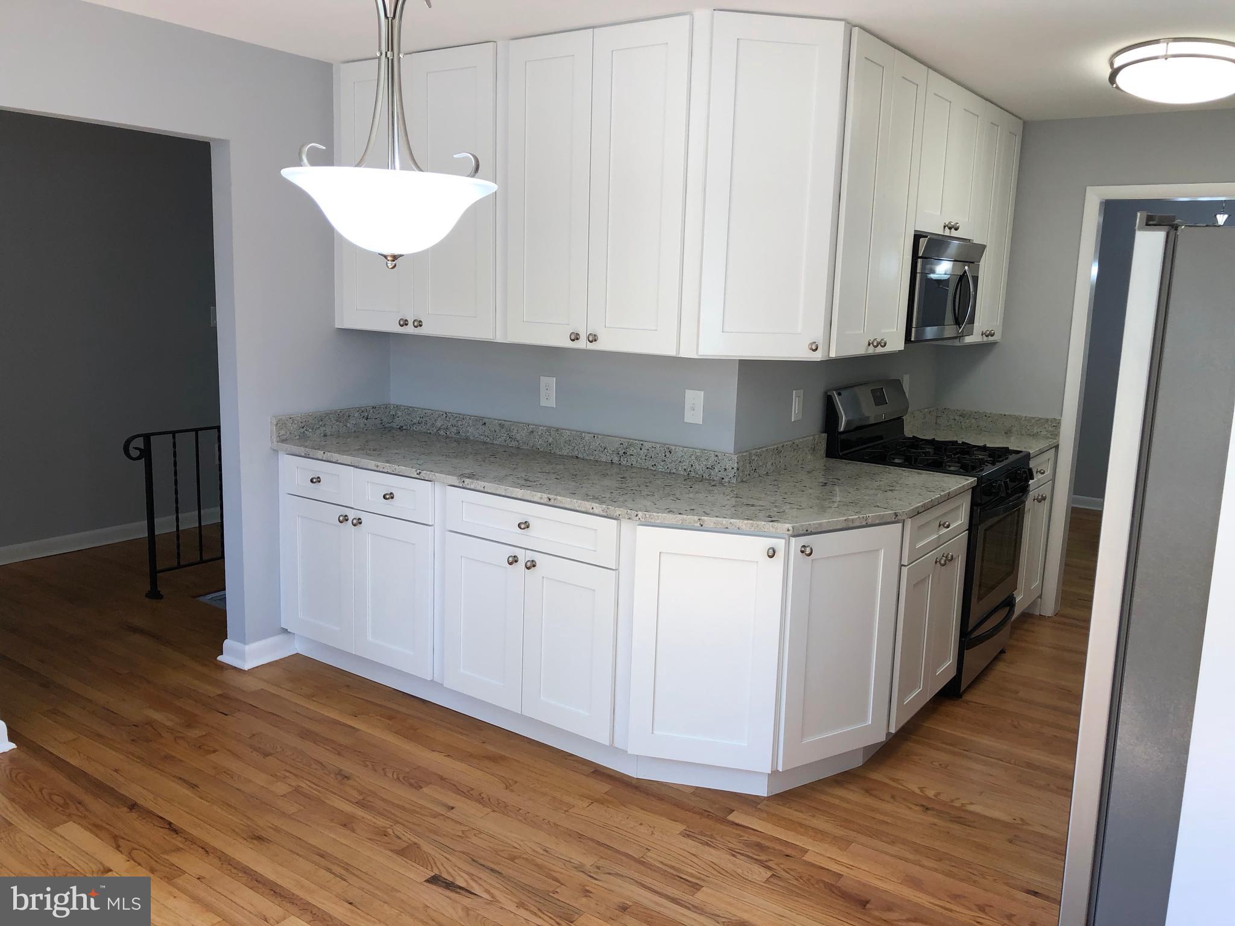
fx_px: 999
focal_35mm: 28
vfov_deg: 49.7
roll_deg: -1.9
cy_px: 463
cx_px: 618
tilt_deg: -8.2
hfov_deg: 63.4
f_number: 1.8
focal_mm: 3.99
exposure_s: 1/120
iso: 40
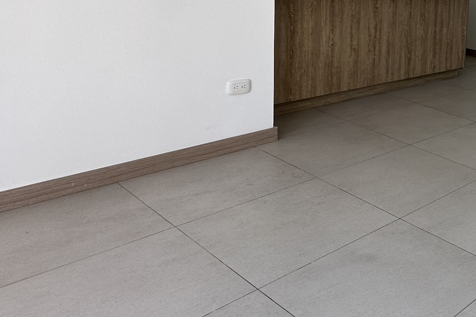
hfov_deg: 38.6
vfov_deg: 33.2
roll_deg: -5.1
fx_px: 502
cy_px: 31
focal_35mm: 38
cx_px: 560
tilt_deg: -6.6
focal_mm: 2.22
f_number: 2.2
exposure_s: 1/208
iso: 50
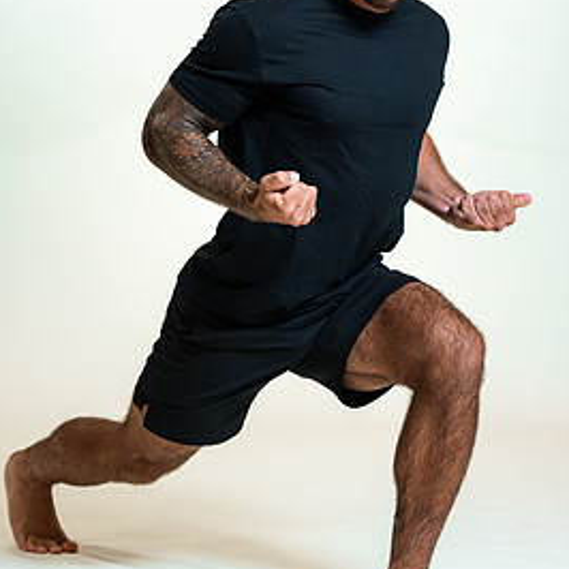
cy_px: 227
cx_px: 317
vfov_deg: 14.3
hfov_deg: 14.3
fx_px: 2269
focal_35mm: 122
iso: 320
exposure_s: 1/160
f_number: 4
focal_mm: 85
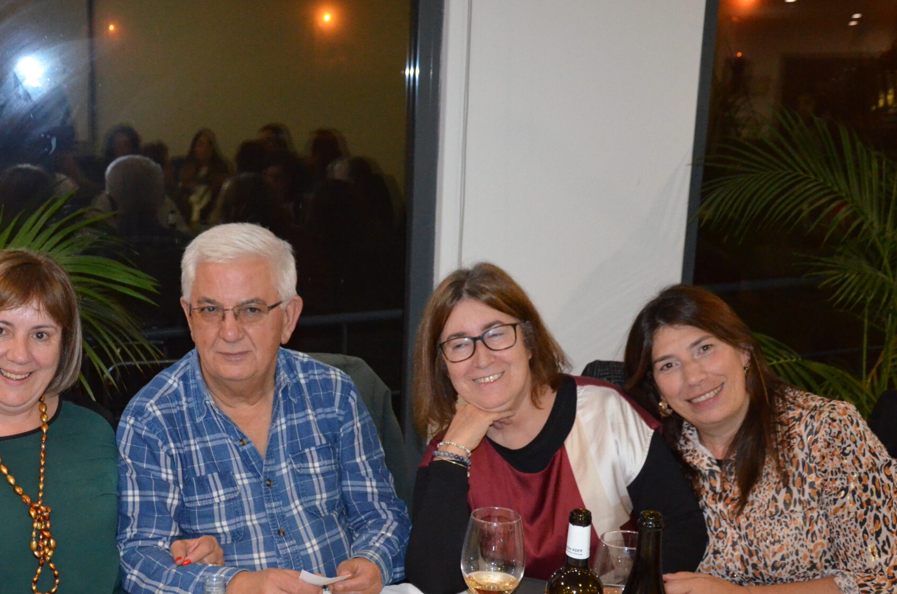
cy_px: 442
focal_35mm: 50
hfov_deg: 39.0
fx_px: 1243
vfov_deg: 26.5
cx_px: 268
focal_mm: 22
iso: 3200
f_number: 3.8
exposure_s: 1/60
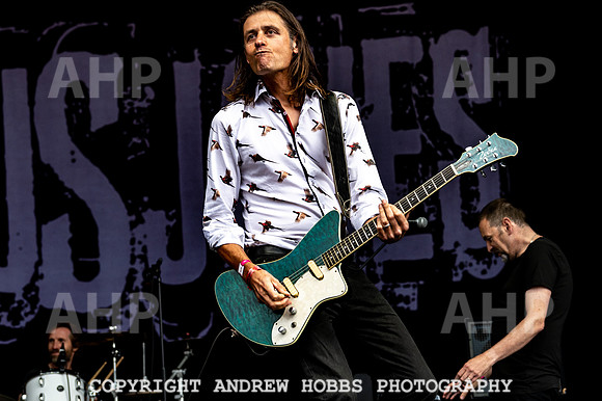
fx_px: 1980
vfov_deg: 11.6
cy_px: 175
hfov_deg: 17.3
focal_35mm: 118
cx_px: 340
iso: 900
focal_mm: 105
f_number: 5
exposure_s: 1/640
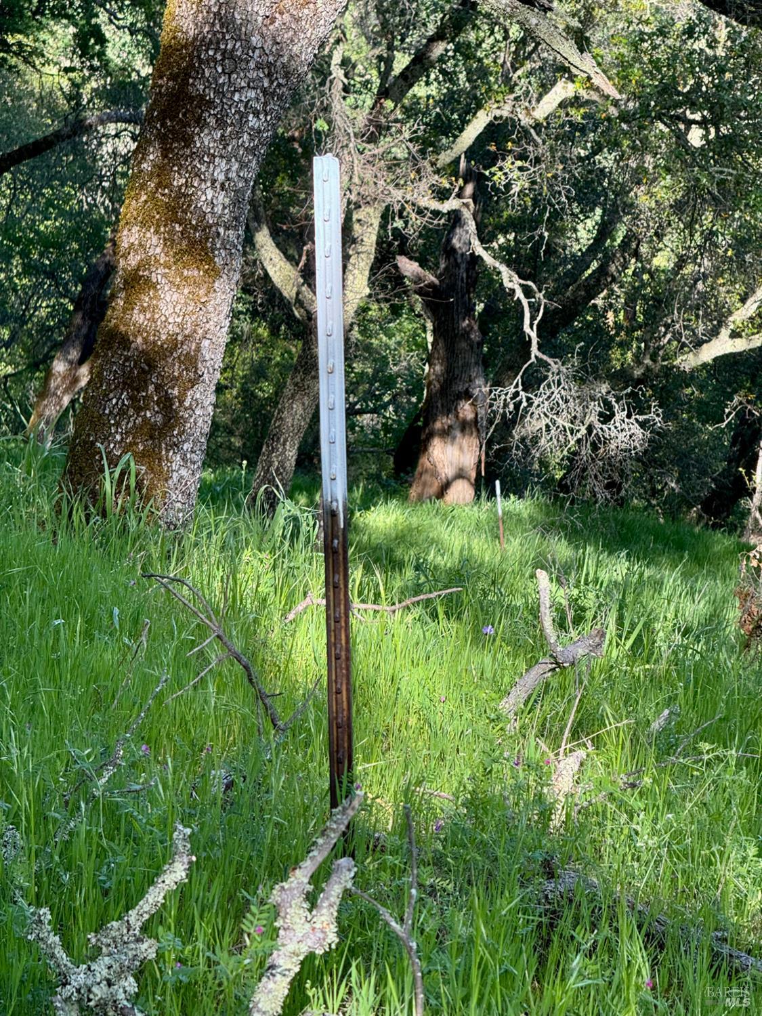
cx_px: 381
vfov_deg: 16.4
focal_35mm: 120
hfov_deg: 12.3
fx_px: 3522
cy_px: 508
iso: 50
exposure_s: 1/160
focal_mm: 15.66
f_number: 2.8
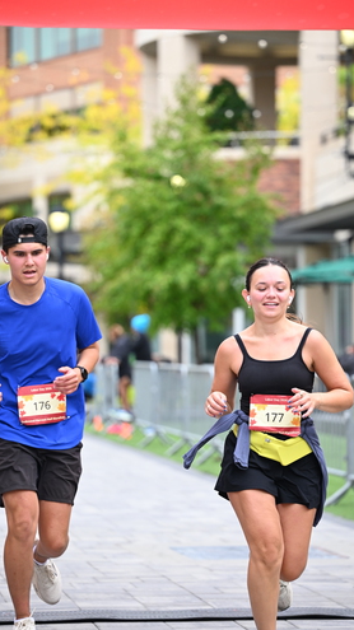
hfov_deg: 9.0
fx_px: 2239
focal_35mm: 134
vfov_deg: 16.0
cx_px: 195
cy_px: 308
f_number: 2.8
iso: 640
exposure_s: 1/1600
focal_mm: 115
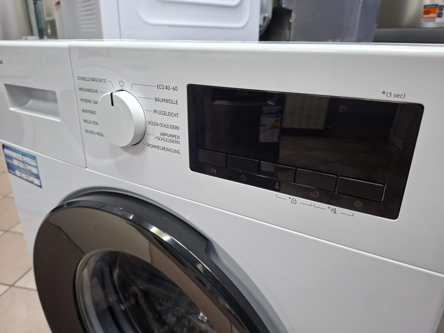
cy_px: 166
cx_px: 222
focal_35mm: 23
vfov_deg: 58.9
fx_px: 295
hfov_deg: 73.9
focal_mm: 5.54
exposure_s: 1/50
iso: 200
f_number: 1.8
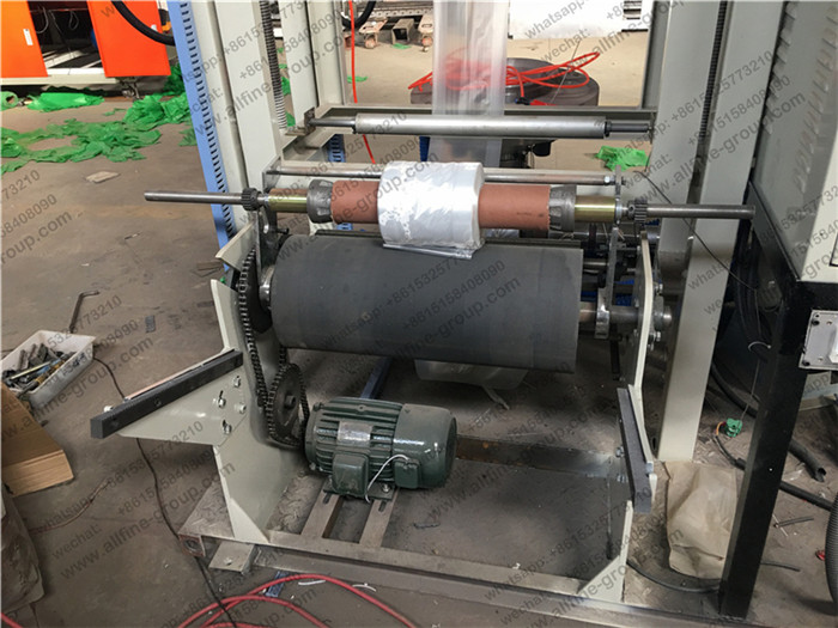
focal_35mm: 29
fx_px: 702
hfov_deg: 61.7
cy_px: 314
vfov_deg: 48.2
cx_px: 419
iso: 50
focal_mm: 4.15
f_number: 2.2
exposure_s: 1/17
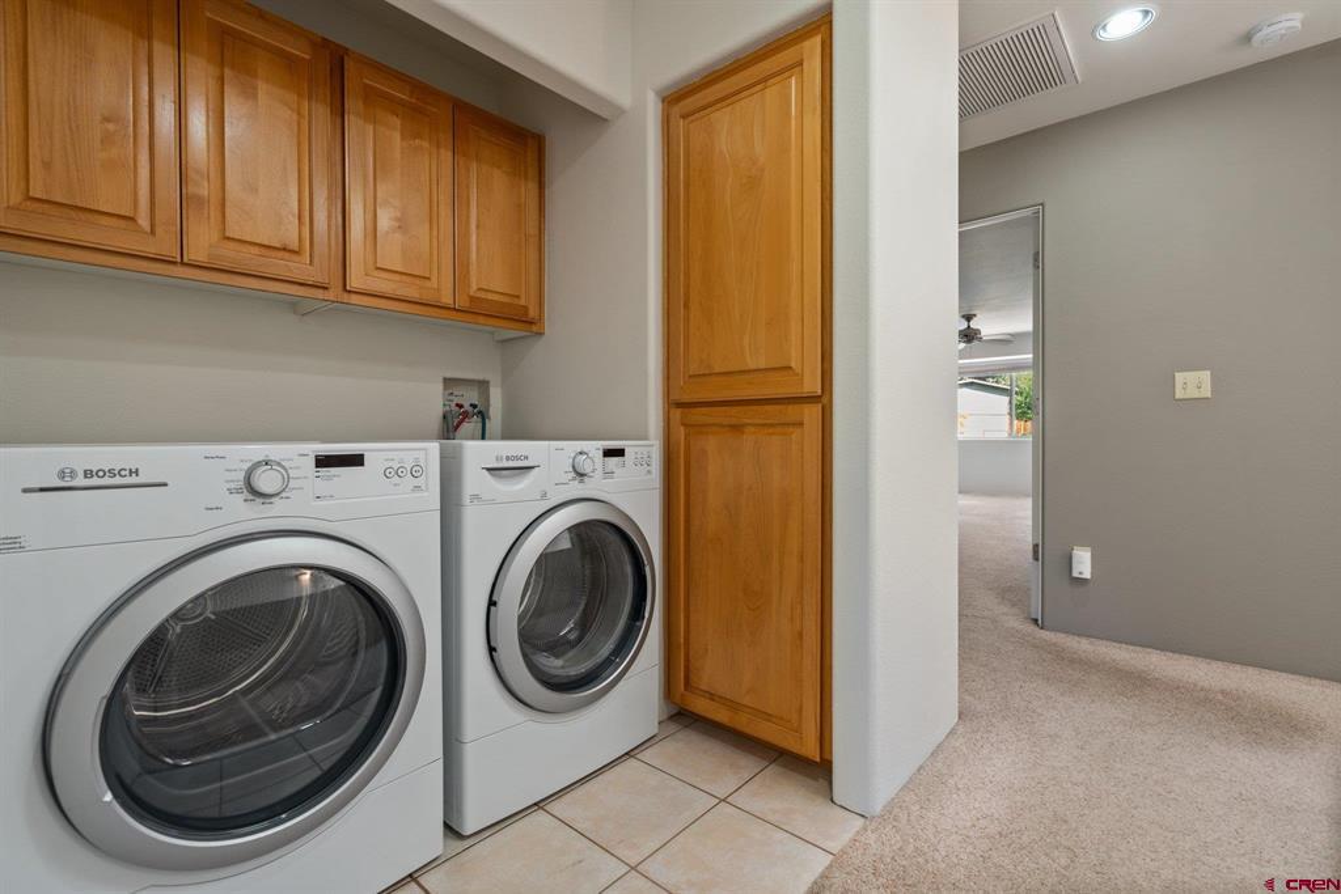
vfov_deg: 73.8
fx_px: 596
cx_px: 670
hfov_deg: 96.7
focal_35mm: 16
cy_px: 447
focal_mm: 16
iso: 800
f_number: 8
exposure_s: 1/6
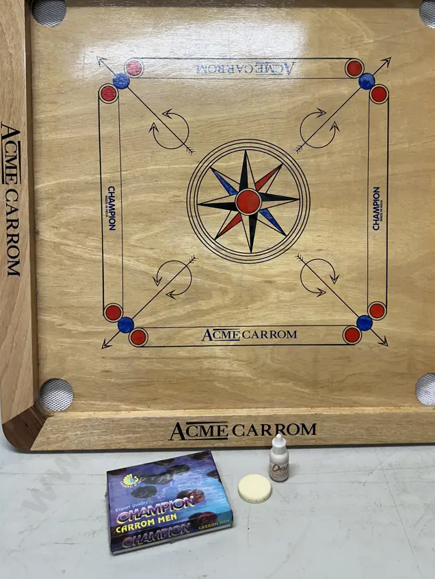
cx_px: 239
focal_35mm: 29
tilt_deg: -15.3
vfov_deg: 61.1
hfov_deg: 48.2
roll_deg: +0.6
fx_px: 486
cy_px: 233
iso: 80
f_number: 1.78
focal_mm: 6.86
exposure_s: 1/100
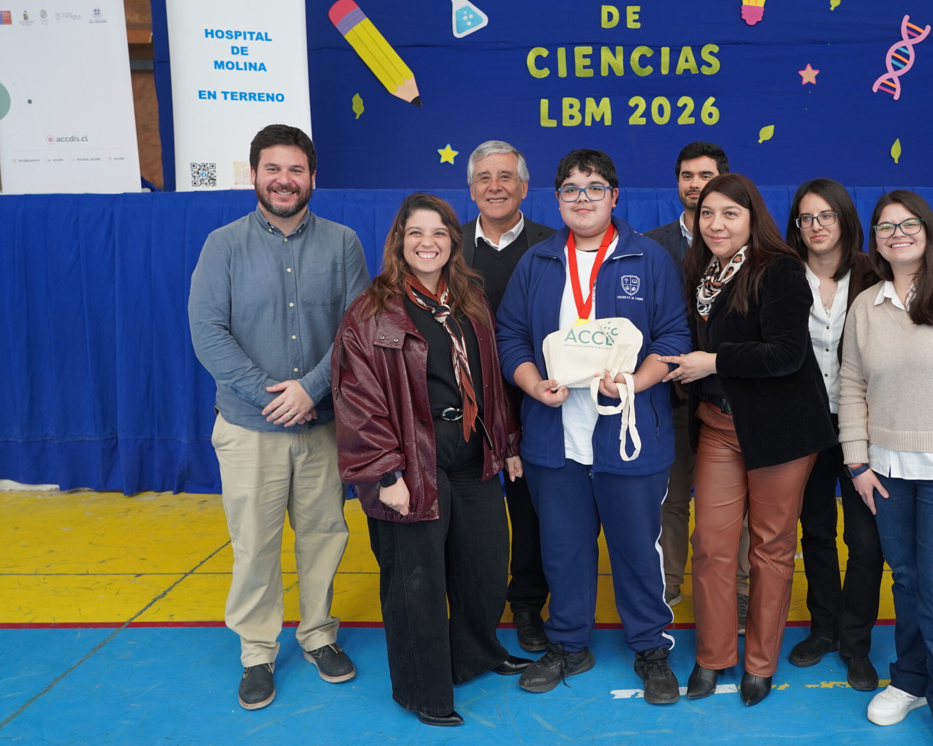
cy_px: 328
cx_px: 620
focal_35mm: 31
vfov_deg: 47.0
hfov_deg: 56.0
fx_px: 856
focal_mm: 24
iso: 1000
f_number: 4
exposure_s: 1/160
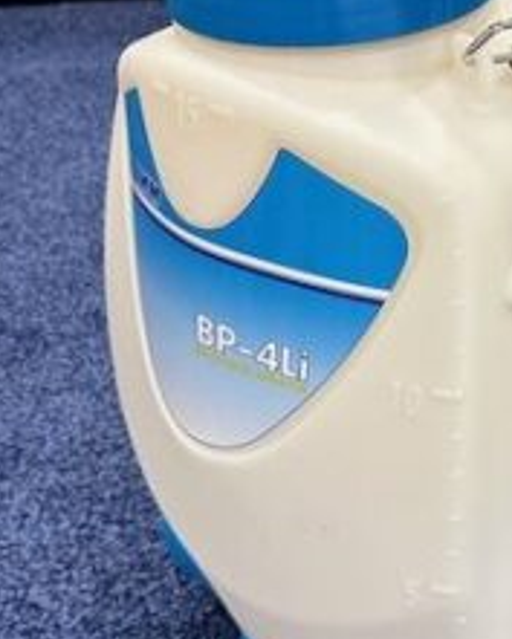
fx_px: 1155
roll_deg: +3.3
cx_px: 512
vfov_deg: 30.9
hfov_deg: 23.9
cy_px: 335
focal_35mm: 61
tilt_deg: -31.0
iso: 250
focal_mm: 6.86
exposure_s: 1/63
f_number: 1.78
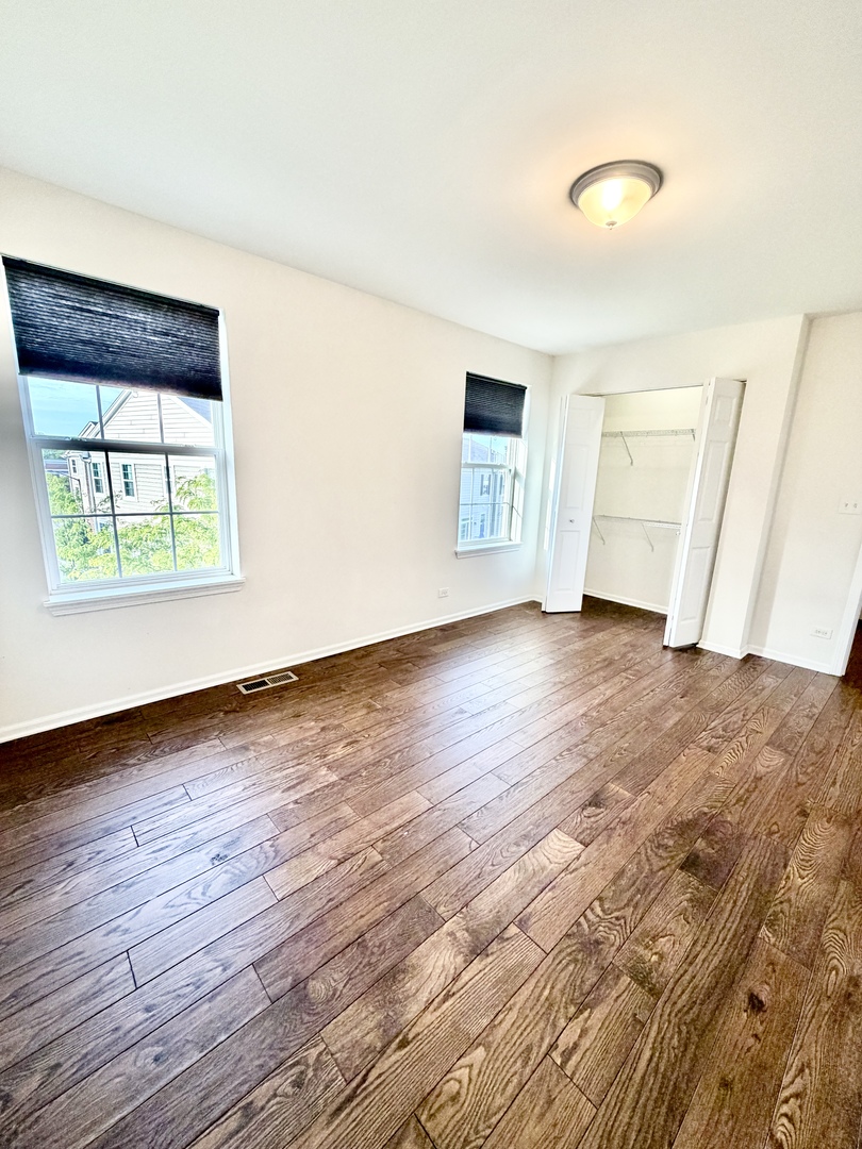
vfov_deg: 102.1
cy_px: 574
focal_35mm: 14
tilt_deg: -12.6
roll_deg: -1.9
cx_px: 431
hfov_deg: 85.7
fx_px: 465
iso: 320
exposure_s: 1/120
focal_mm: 2.22
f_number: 2.2
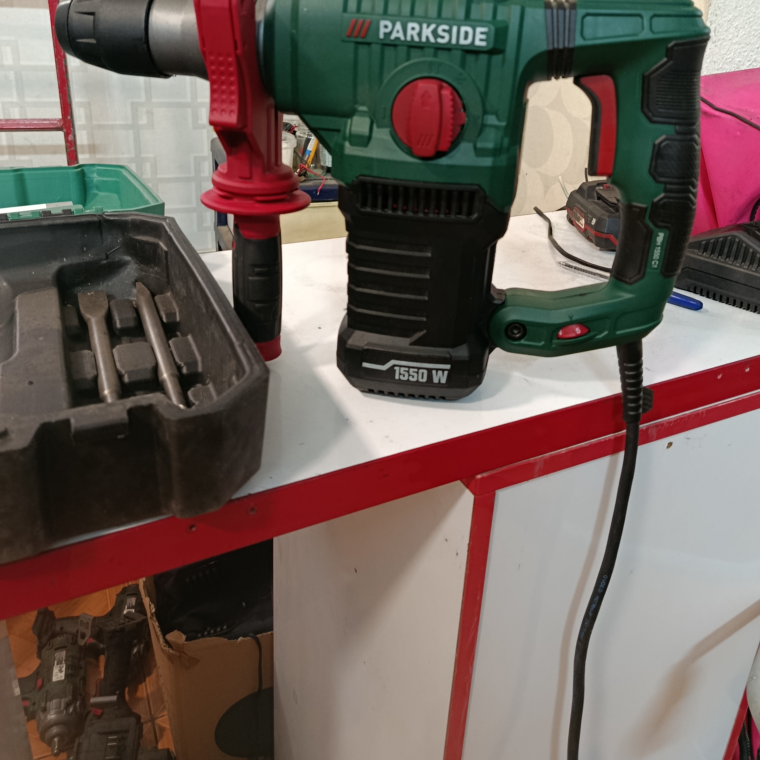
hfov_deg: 55.6
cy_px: 275
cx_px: 389
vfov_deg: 54.9
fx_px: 720
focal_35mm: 29
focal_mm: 5.24
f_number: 1.7
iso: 962
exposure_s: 1/50
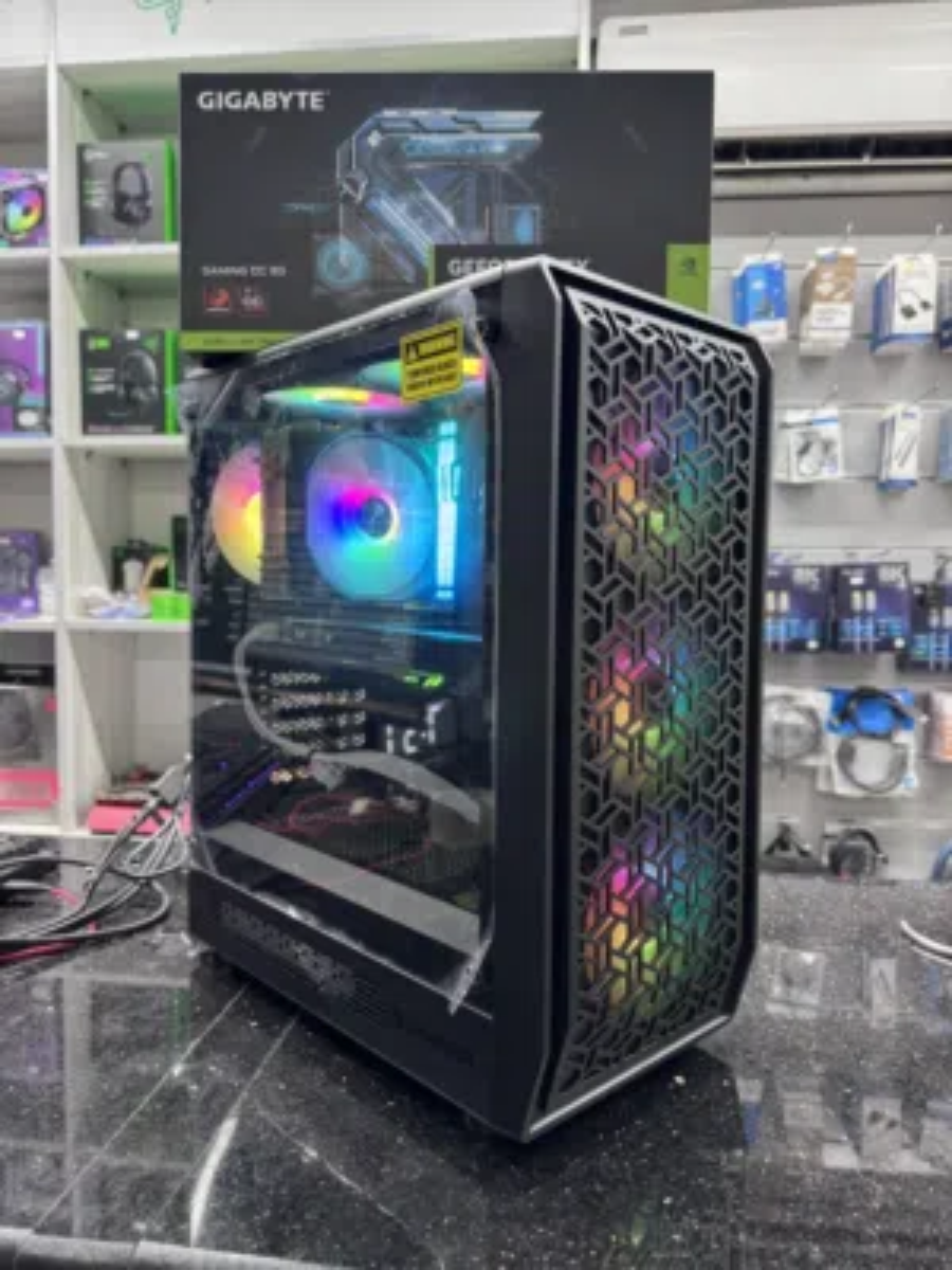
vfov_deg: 71.6
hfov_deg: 56.8
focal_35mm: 24
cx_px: 476
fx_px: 880
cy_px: 635
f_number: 1.78
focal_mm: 6.76
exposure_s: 1/50
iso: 250
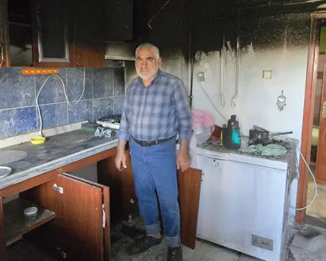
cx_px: 159
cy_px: 106
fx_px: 251
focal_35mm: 26
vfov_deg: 54.7
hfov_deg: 66.0
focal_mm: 2.2
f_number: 2.2
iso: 1600
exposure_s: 1/50
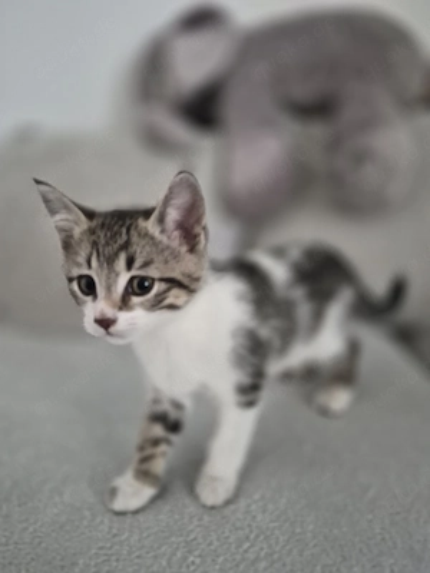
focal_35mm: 23
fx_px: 381
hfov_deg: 58.9
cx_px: 215
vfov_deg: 73.9
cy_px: 286
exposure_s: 1/100
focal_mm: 5.4
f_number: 1.8
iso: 1250
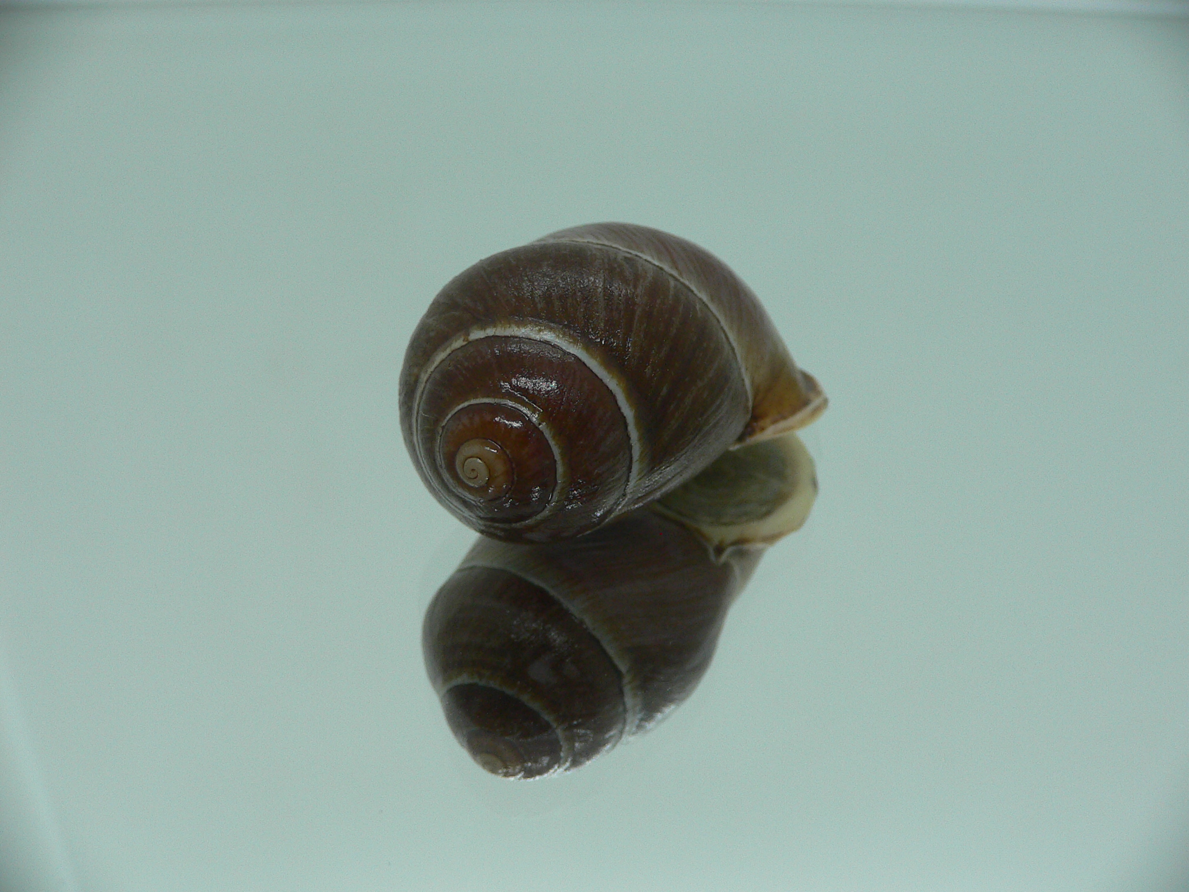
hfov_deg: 52.6
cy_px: 446
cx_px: 594
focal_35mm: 35
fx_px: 1202
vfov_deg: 40.7
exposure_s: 1/60
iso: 100
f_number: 2.8
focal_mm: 4.6
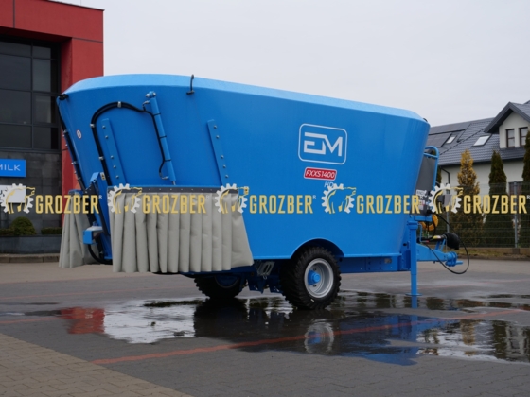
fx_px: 766
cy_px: 198
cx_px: 265
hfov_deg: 38.2
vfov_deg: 29.1
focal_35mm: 50
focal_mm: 25
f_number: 4
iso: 200
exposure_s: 1/160
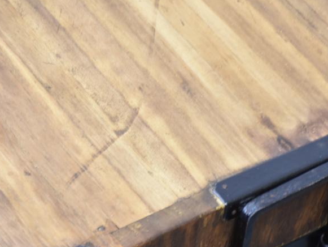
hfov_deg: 9.8
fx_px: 1913
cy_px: 166
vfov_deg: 7.4
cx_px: 119
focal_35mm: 202
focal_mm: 75
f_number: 5
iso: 400
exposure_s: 1/8
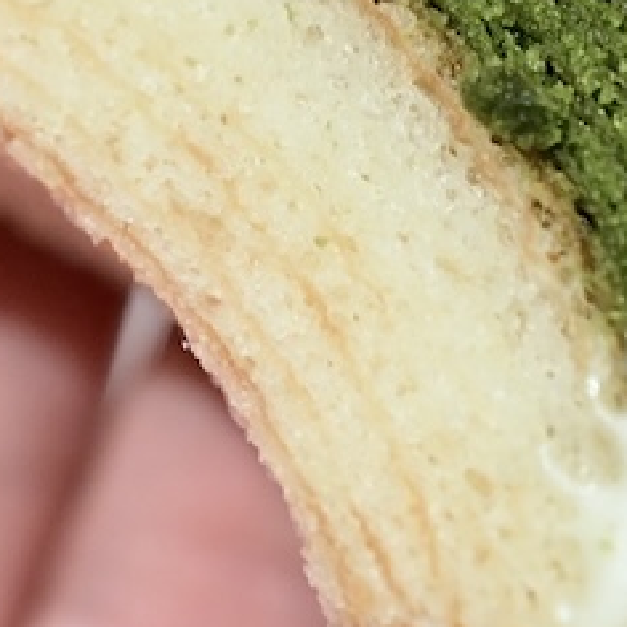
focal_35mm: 216
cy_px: -31
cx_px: 19
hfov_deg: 8.1
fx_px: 4426
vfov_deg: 8.1
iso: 6400
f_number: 5.6
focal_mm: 60
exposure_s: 1/125
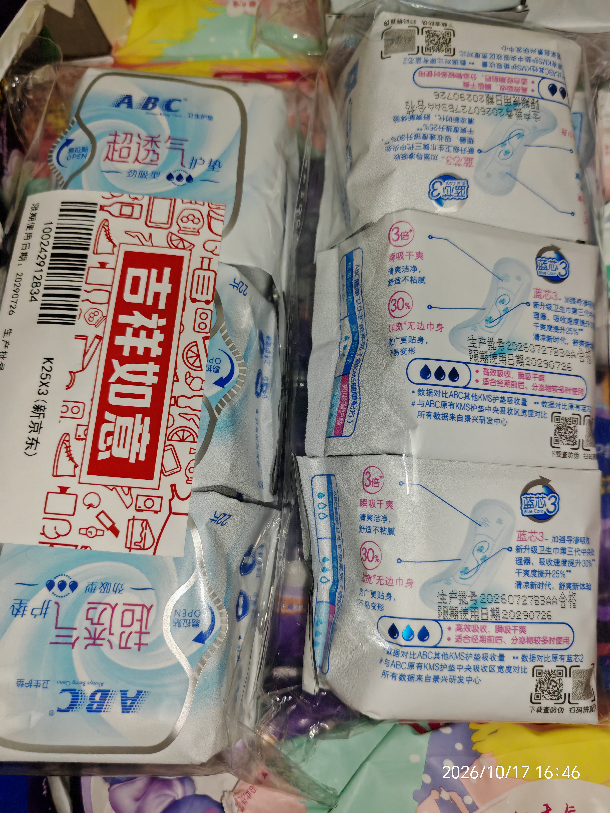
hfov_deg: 51.4
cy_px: 406
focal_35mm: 27
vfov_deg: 65.3
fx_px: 634
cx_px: 305
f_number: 1.9
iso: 1250
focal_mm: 5.52
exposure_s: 1/540
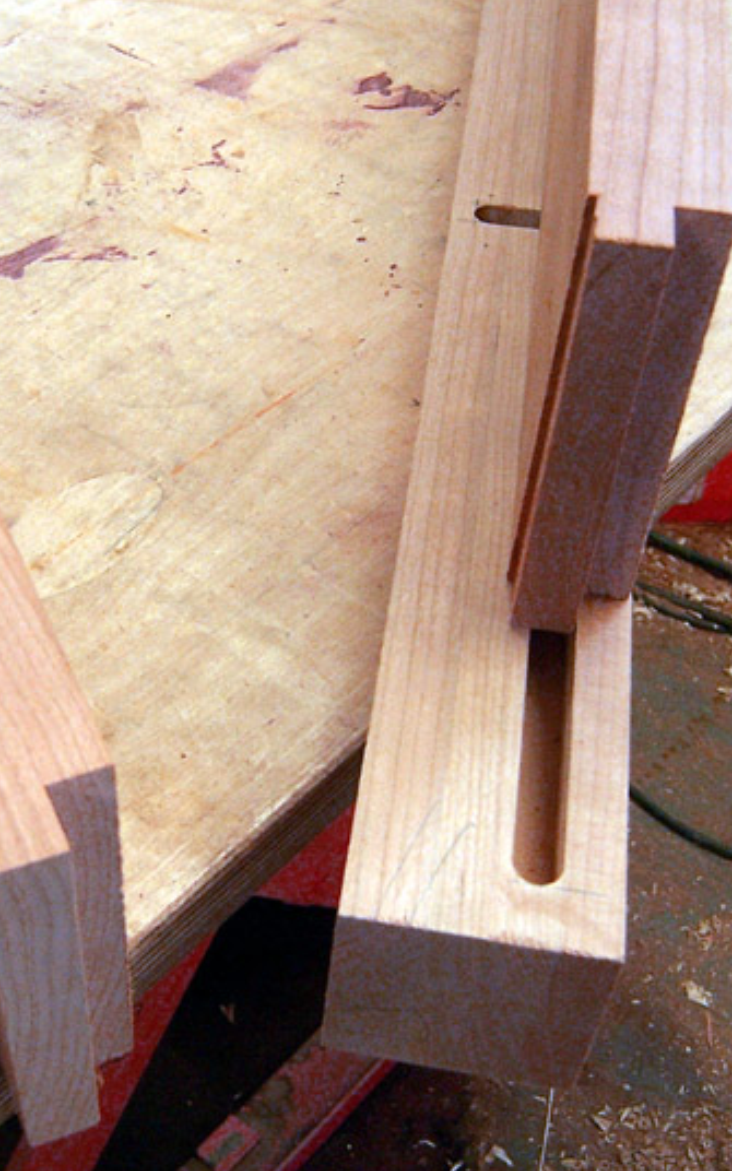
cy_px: 583
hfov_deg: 26.9
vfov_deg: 42.6
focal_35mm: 47
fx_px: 1500
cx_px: 157
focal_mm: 5.5
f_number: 3.4
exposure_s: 1/20
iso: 140
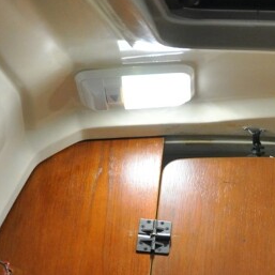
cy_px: 204
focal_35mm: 89
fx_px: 800
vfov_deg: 19.4
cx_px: 342
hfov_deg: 18.4
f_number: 4
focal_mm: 18
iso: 800
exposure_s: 1/50
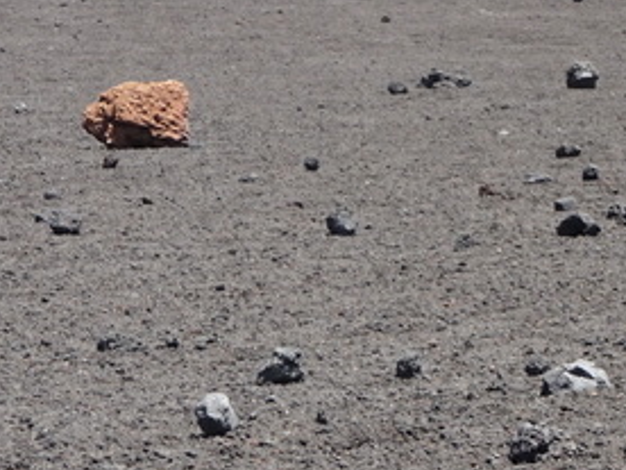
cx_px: 252
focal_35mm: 232
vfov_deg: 6.4
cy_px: 204
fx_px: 4196
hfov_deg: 8.5
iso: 80
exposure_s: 1/200
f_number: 5
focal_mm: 13.69
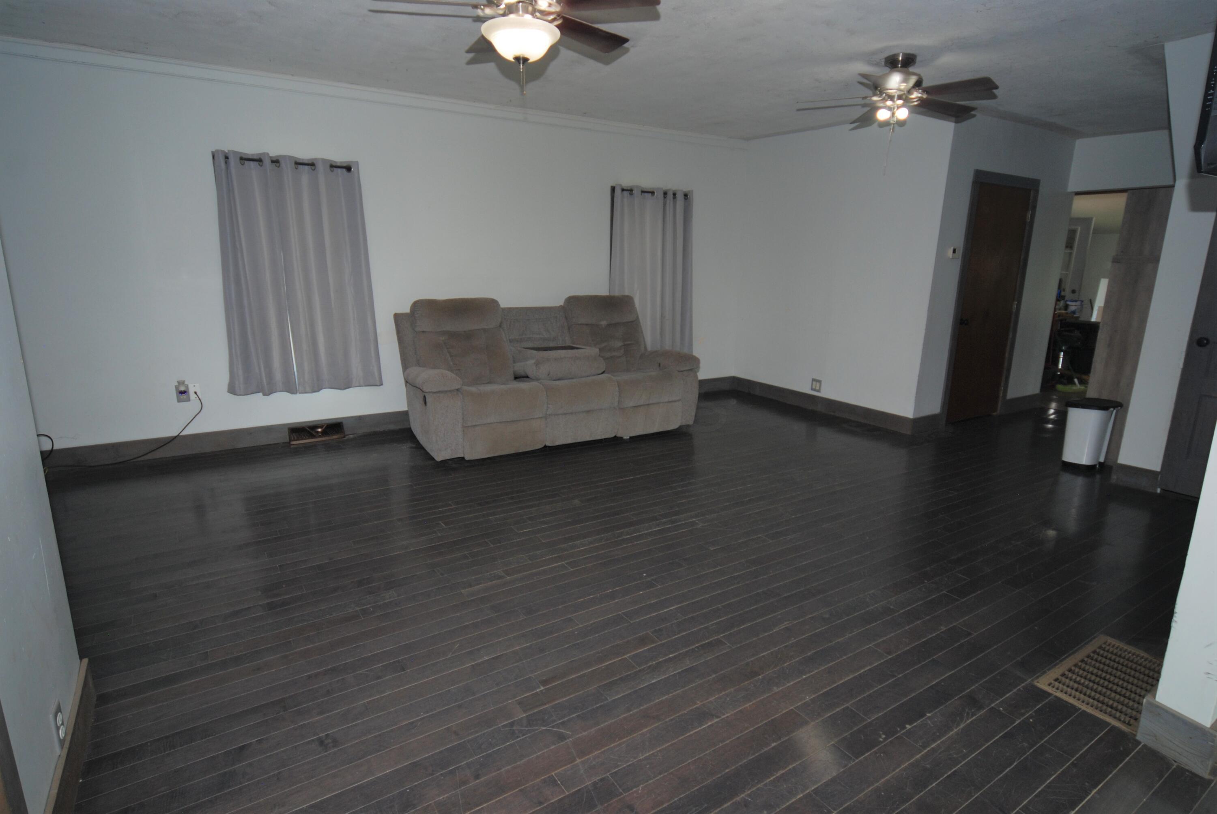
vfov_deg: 67.5
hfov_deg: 89.9
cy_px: 407
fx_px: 609
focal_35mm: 18
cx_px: 608
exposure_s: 1/60
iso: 200
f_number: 4.5
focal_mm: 12
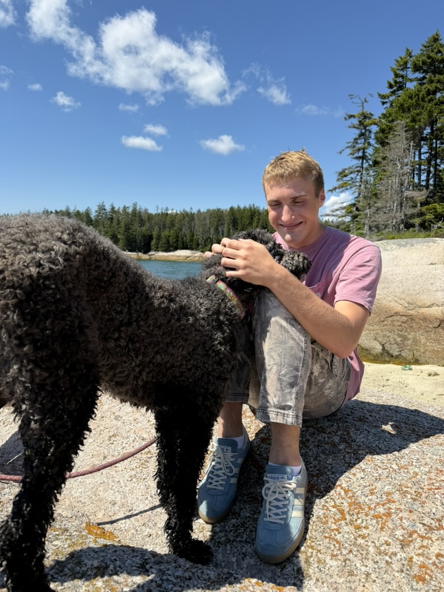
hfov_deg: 56.8
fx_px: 410
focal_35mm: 24
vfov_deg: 71.6
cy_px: 296
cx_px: 222
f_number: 1.78
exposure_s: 1/3953
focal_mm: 6.76
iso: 80
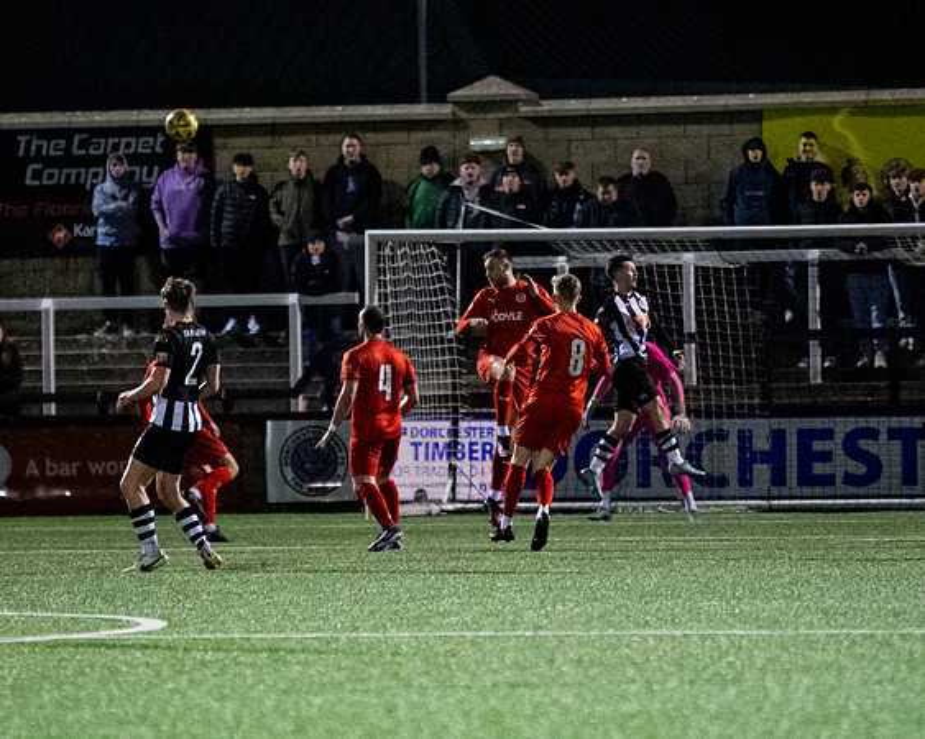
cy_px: 453
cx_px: 520
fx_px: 12282
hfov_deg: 4.3
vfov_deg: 3.4
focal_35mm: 449
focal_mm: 200
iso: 10000
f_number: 2.8
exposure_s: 1/1000
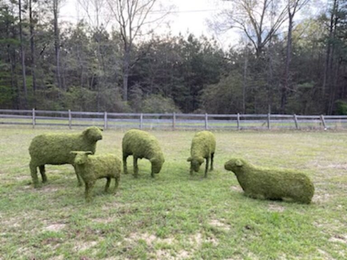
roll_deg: -0.1
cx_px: 174
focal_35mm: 26
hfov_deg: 67.3
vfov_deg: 53.1
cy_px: 130
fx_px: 261
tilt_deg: -9.9
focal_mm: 5.1
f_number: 1.6
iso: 100
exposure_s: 1/121
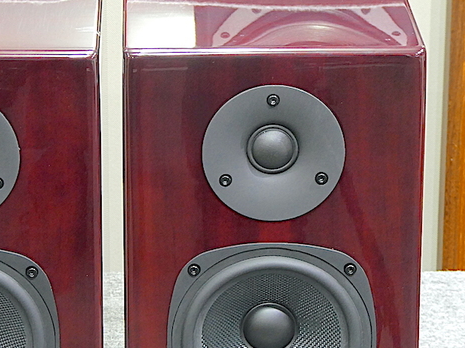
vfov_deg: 8.0
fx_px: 2497
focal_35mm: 186
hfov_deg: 10.6
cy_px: 205
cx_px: 113
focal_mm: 16.1
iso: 200
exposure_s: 1/2
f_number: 4.9
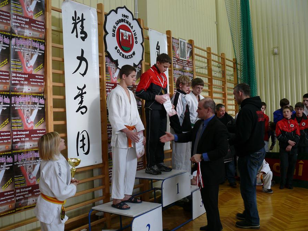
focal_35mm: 36
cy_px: 113
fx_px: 320
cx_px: 157
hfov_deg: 51.4
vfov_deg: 39.6
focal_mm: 7.4
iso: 100
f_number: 2.8
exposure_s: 1/50
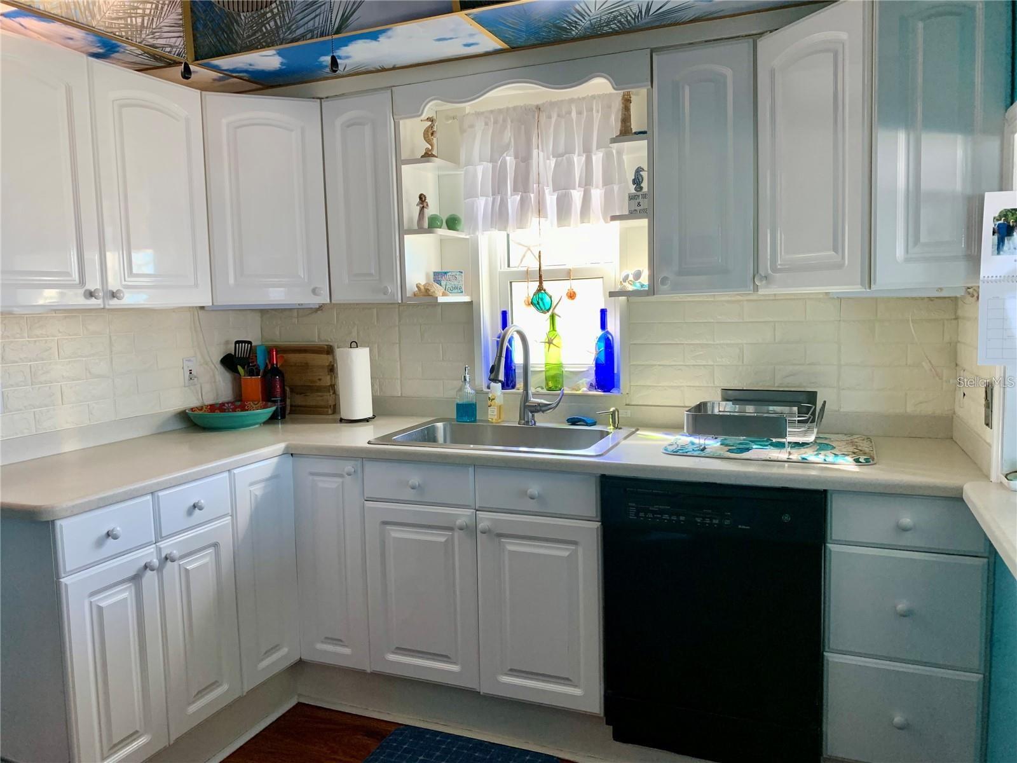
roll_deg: +1.9
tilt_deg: -5.9
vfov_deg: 53.1
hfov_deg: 67.3
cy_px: 382
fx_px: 764
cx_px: 508
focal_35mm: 26
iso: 100
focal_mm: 4.25
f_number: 1.8
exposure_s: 1/60
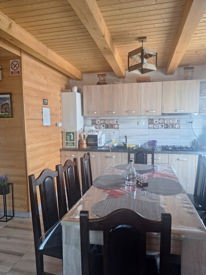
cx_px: 103
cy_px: 138
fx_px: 182
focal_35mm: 23
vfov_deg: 73.9
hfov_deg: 58.9
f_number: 1.8
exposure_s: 1/50
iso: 125
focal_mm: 5.54
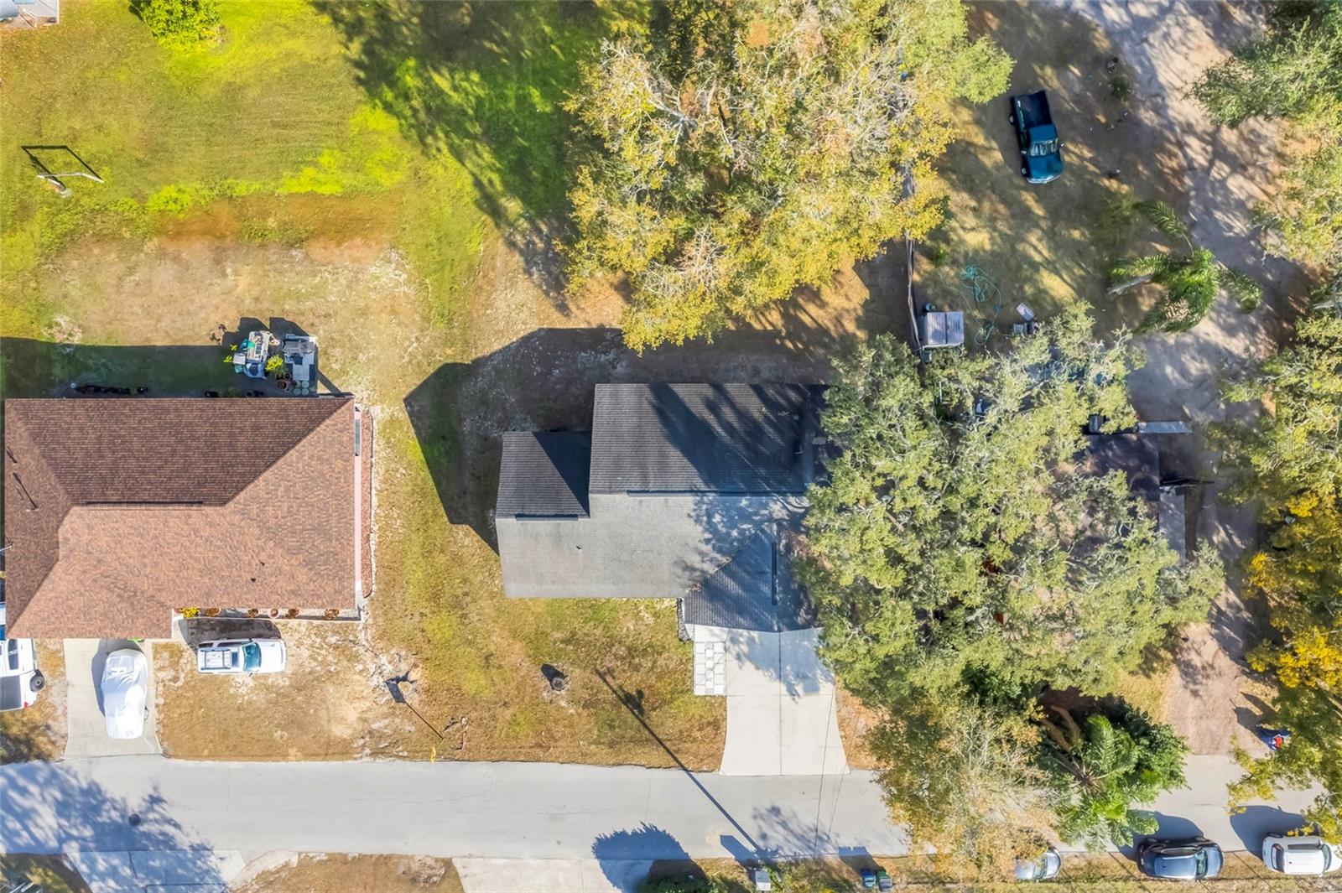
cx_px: 671
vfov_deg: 57.2
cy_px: 446
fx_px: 820
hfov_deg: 78.6
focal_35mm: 22
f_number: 2.8
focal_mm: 8.38
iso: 120
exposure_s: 1/160
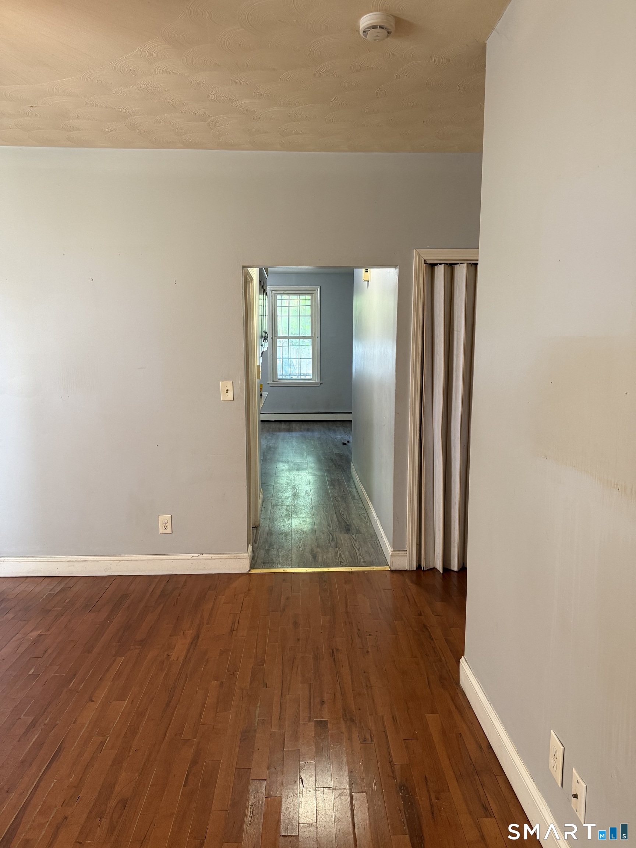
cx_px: 318
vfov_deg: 71.6
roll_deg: -1.1
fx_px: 588
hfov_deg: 56.8
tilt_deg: -6.0
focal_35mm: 24
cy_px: 424
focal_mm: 6.76
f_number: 1.78
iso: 320
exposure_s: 1/60
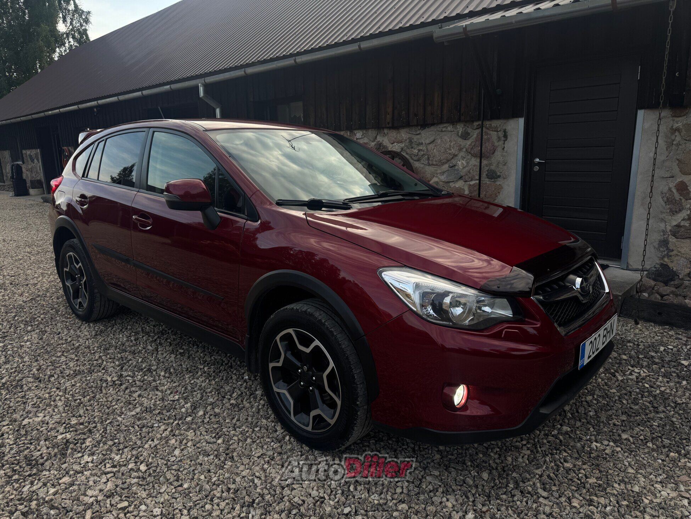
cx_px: 346
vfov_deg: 56.8
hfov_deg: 71.6
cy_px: 260
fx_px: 479
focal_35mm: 24
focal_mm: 6.76
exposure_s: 1/1339
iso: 80
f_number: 1.78
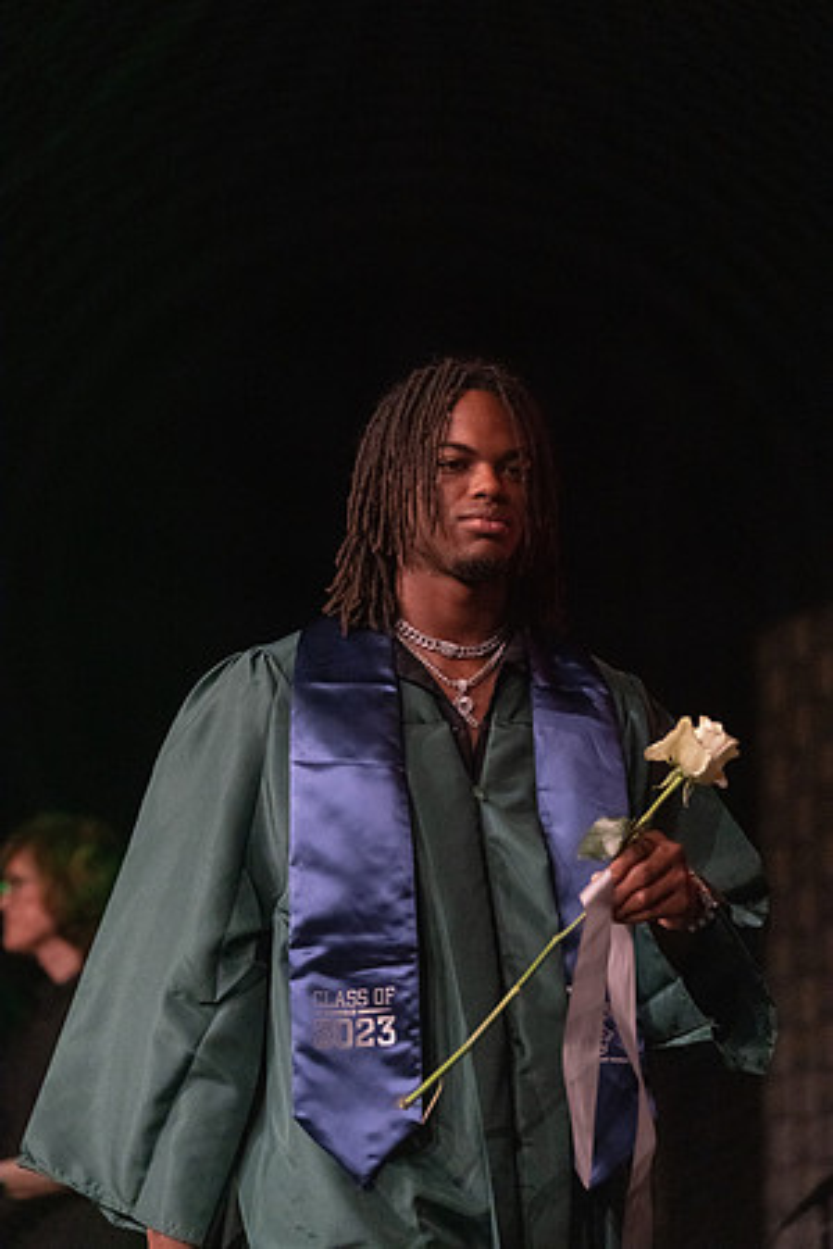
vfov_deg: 22.1
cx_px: 416
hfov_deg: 14.9
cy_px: 624
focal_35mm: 92
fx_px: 3193
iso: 16000
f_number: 2.8
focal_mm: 92
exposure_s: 1/1000
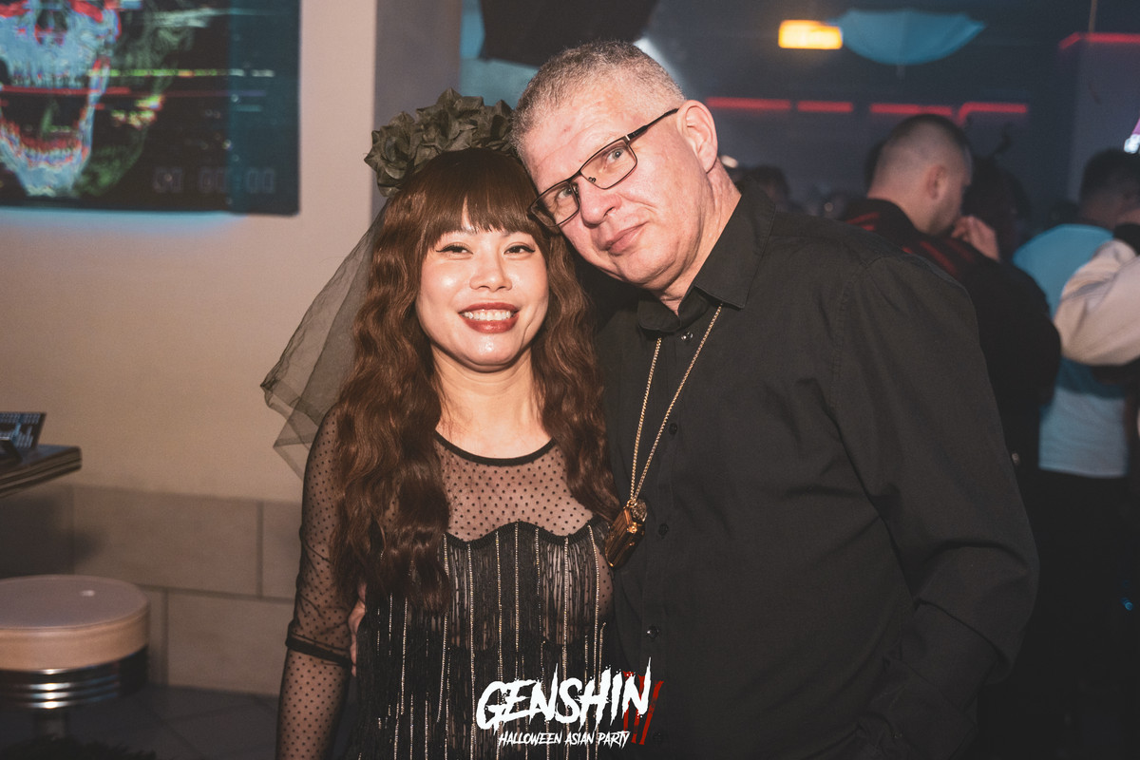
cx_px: 570
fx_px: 1444
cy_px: 423
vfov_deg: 29.5
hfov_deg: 43.1
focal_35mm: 46
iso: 1250
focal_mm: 31.9
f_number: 2.8
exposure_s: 1/60
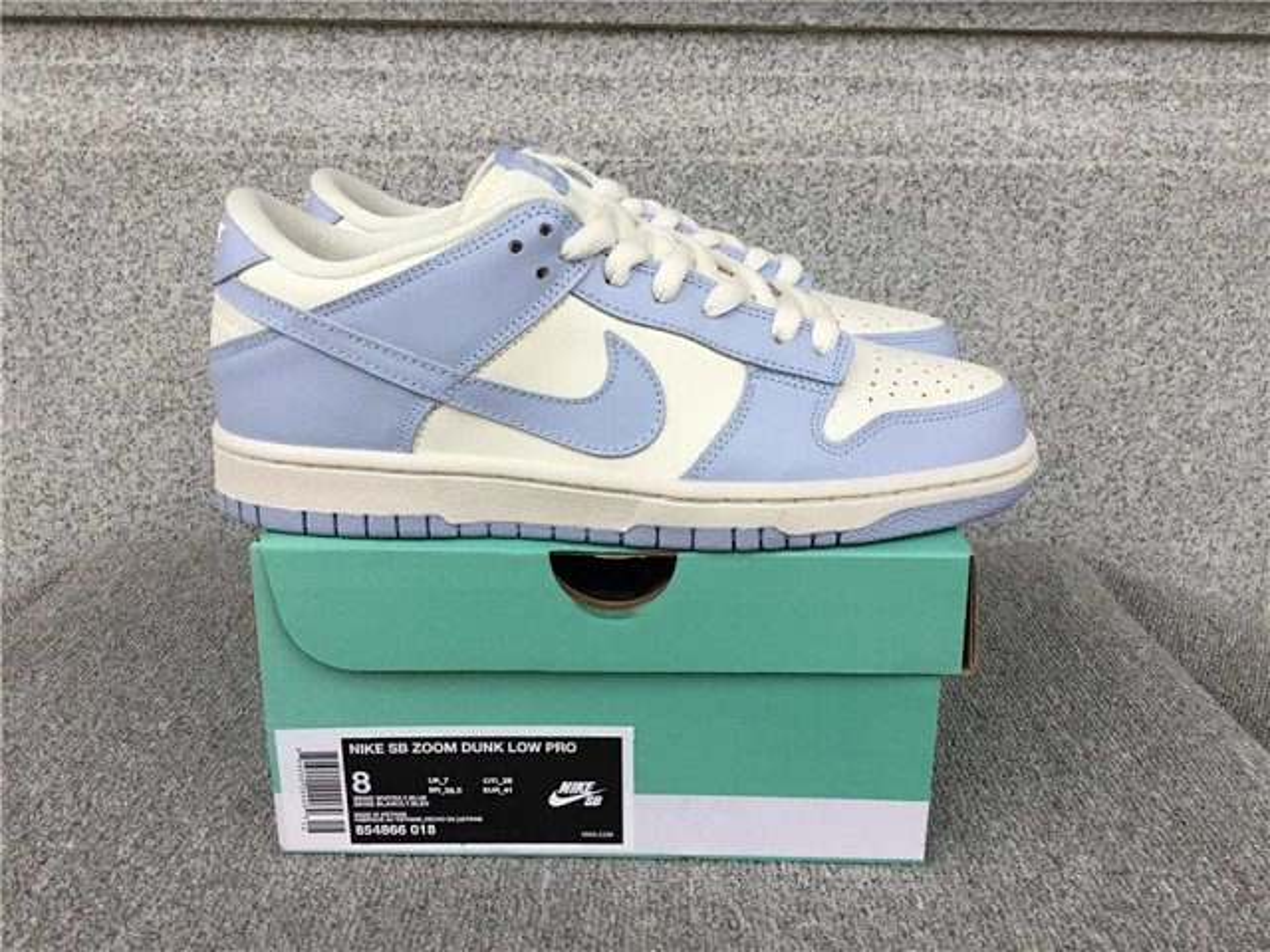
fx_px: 1137
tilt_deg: -16.3
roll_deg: -0.3
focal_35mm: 31
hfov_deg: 58.4
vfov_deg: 45.4
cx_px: 635
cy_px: 476
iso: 25
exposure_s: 1/100
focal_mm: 3.3
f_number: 2.4
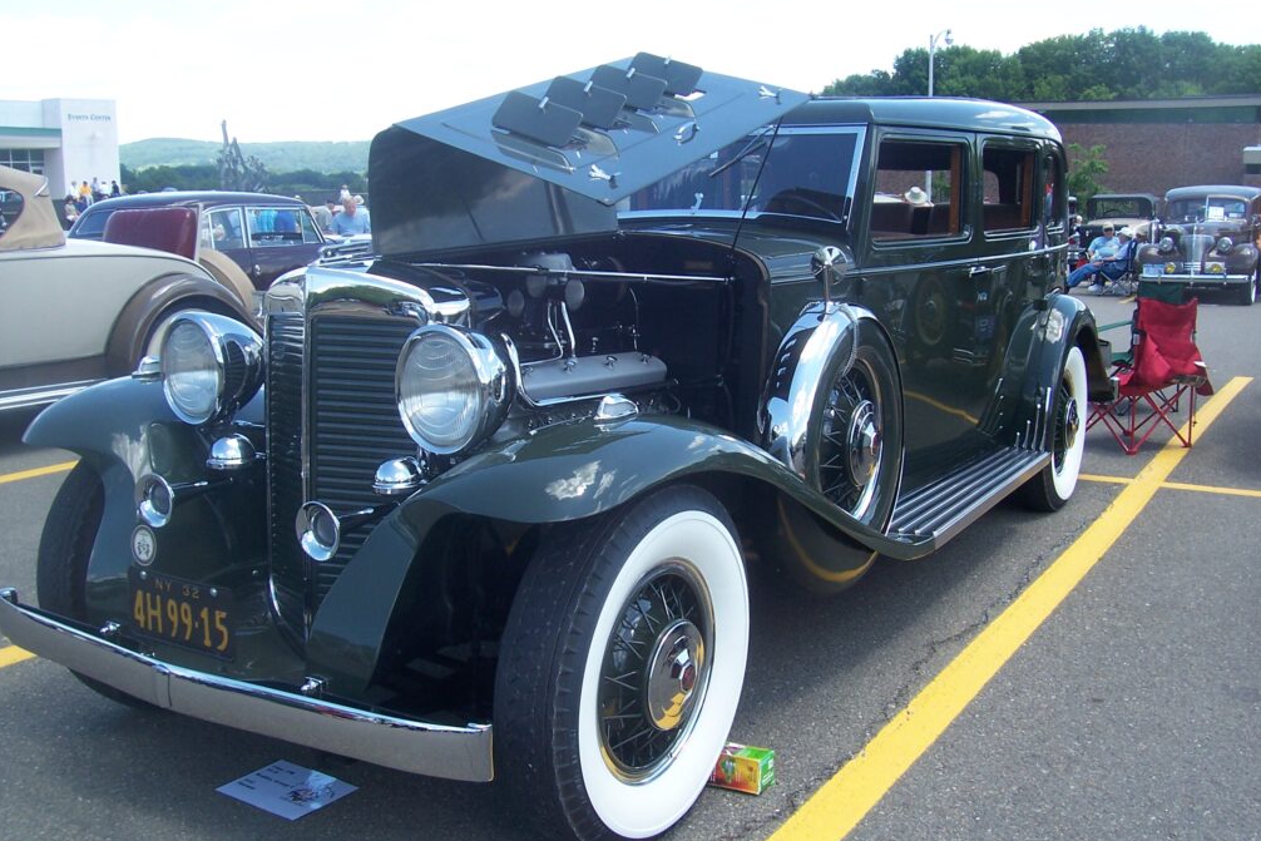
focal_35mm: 36
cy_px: 405
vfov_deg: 36.9
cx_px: 633
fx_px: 1261
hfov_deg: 53.1
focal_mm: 5.6
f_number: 5.6
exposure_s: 1/125
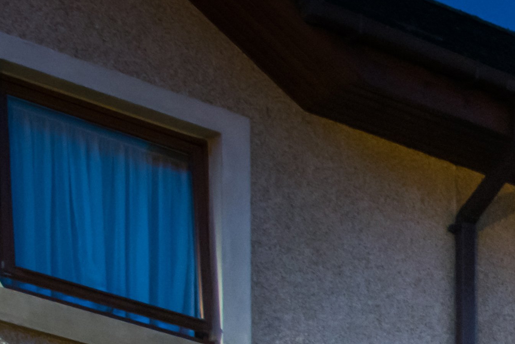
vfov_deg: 7.3
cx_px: 1231
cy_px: 834
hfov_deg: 10.2
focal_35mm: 176
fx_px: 2518
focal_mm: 32
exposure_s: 1/1.25
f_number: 10
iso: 400
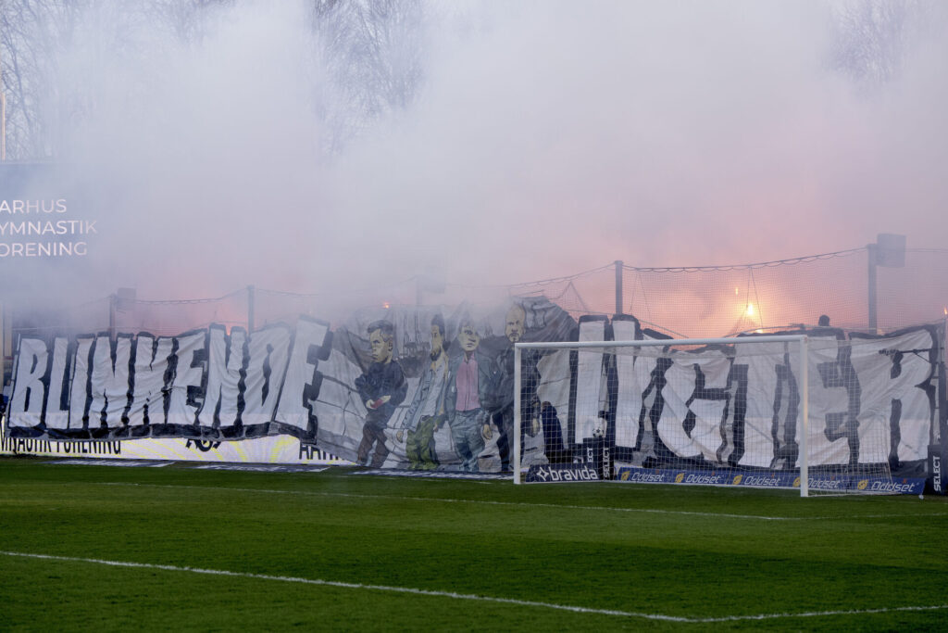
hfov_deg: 21.2
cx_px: 474
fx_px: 2528
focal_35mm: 96
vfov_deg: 14.3
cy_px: 316
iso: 1000
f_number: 4.5
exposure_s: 1/800
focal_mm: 96
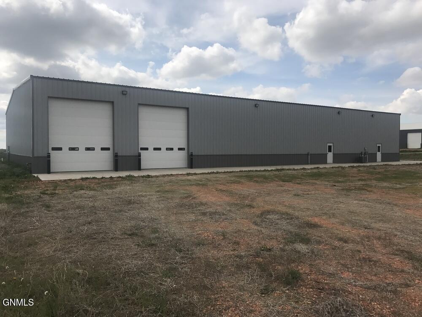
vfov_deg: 49.7
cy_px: 158
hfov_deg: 63.4
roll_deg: +0.3
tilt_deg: -2.1
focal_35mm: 28
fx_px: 341
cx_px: 211
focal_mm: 3.99
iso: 20
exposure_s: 1/4000
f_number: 1.8
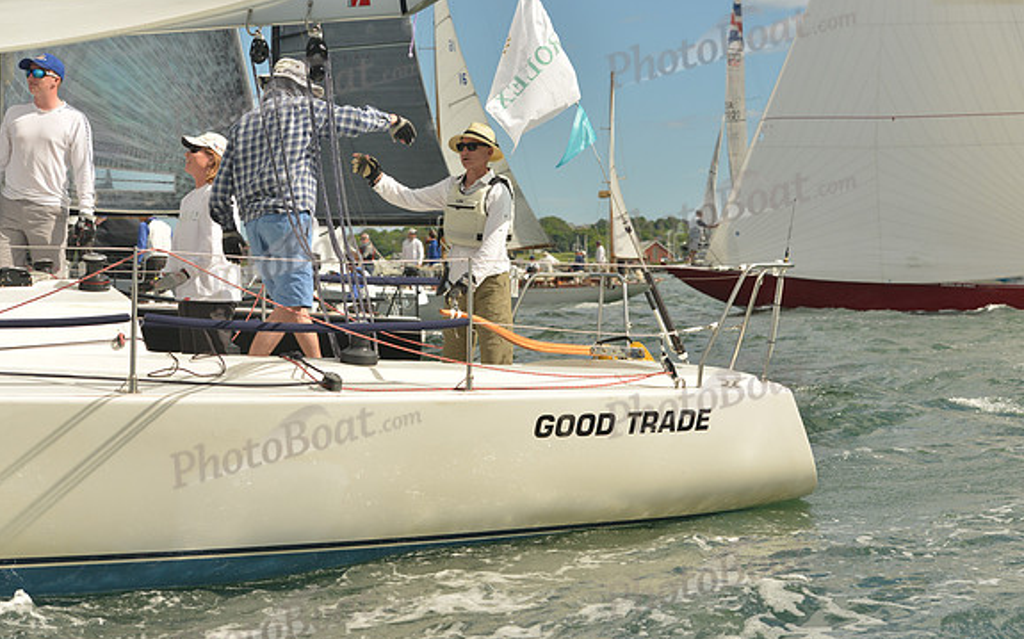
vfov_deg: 18.1
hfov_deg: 28.6
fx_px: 2009
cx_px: 515
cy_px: 325
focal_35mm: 72
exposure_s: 1/640
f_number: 6.3
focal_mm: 70
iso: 400
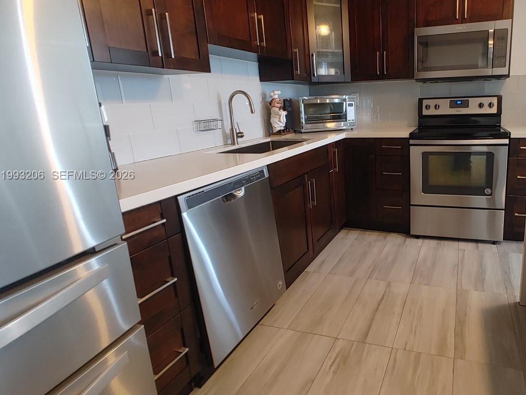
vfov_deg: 60.9
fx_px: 334
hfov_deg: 72.9
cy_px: 176
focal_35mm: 22
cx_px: 370
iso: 100
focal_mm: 1.78
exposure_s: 1/24
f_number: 1.9
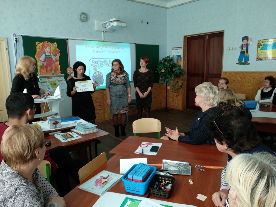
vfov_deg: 53.1
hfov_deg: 67.3
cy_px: 104
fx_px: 207
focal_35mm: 26
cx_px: 138
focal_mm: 3.81
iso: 200
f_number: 2.2
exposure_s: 1/50
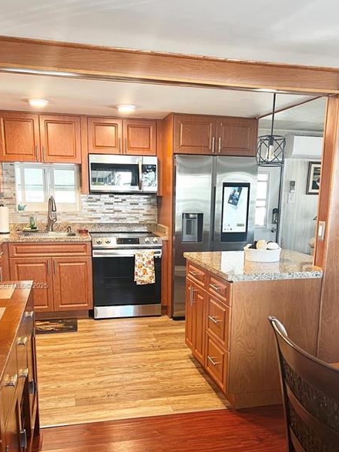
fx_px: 444
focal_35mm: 34
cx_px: 179
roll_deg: -1.1
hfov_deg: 41.8
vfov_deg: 53.3
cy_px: 286
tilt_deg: -10.4
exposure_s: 1/60
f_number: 1.5
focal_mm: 5.7
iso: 160
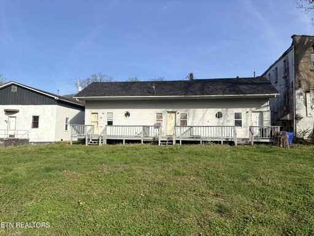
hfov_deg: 67.3
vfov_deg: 53.1
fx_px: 236
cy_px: 118
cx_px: 157
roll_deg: -0.4
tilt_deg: +4.6
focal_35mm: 26
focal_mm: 5.96
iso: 50
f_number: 1.6
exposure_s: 1/3448
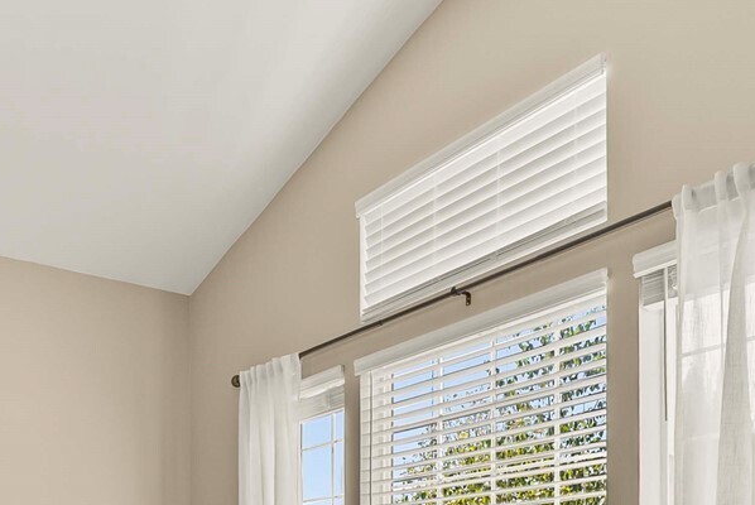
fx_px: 714
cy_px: 664
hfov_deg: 51.9
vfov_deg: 30.4
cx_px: 141
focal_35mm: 34
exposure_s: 1/30
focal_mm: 12
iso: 640
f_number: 7.1
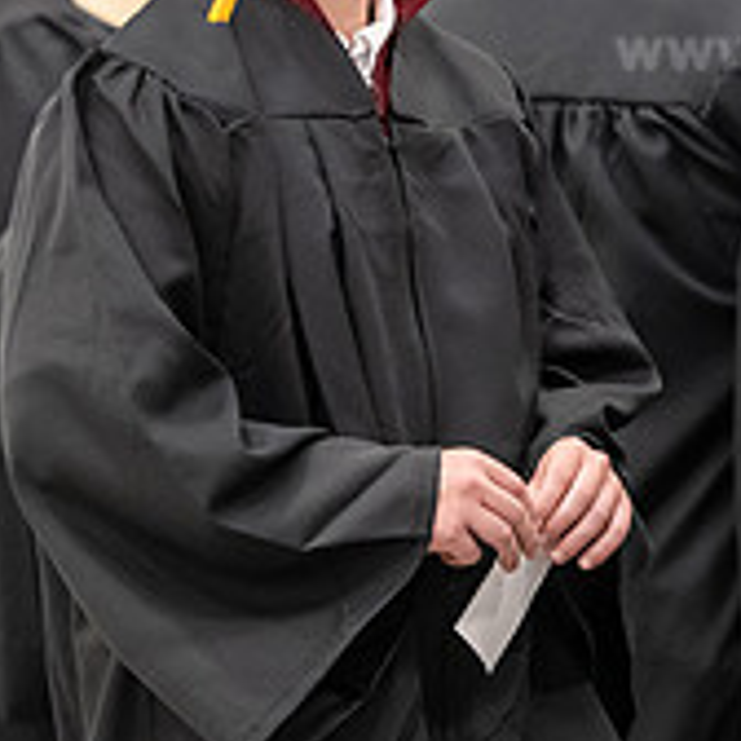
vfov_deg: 3.7
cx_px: 415
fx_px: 11358
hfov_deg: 3.7
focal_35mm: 469
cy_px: 143
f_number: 3.2
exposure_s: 1/200
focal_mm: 160
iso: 3200
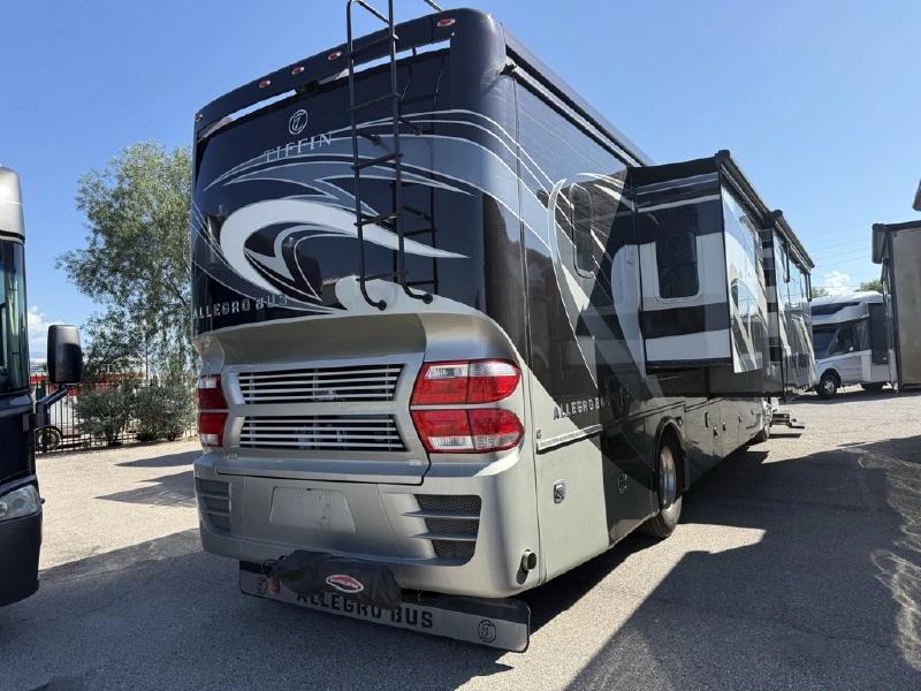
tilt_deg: +2.5
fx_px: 639
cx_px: 460
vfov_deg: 56.8
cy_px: 346
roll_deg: +1.5
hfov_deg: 71.6
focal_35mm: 24
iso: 100
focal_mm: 6.76
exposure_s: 1/3021
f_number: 1.78
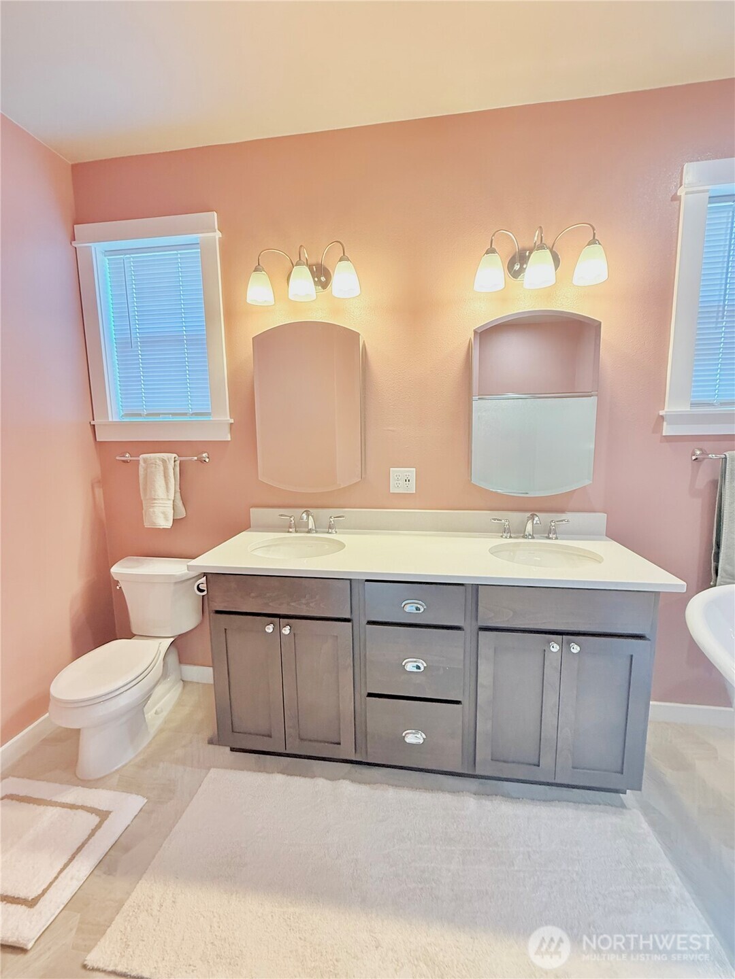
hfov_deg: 85.7
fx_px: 396
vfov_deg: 102.1
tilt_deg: -6.5
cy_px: 490
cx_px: 368
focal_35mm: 14
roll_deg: -0.1
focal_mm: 2.22
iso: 500
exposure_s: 1/60
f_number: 2.2
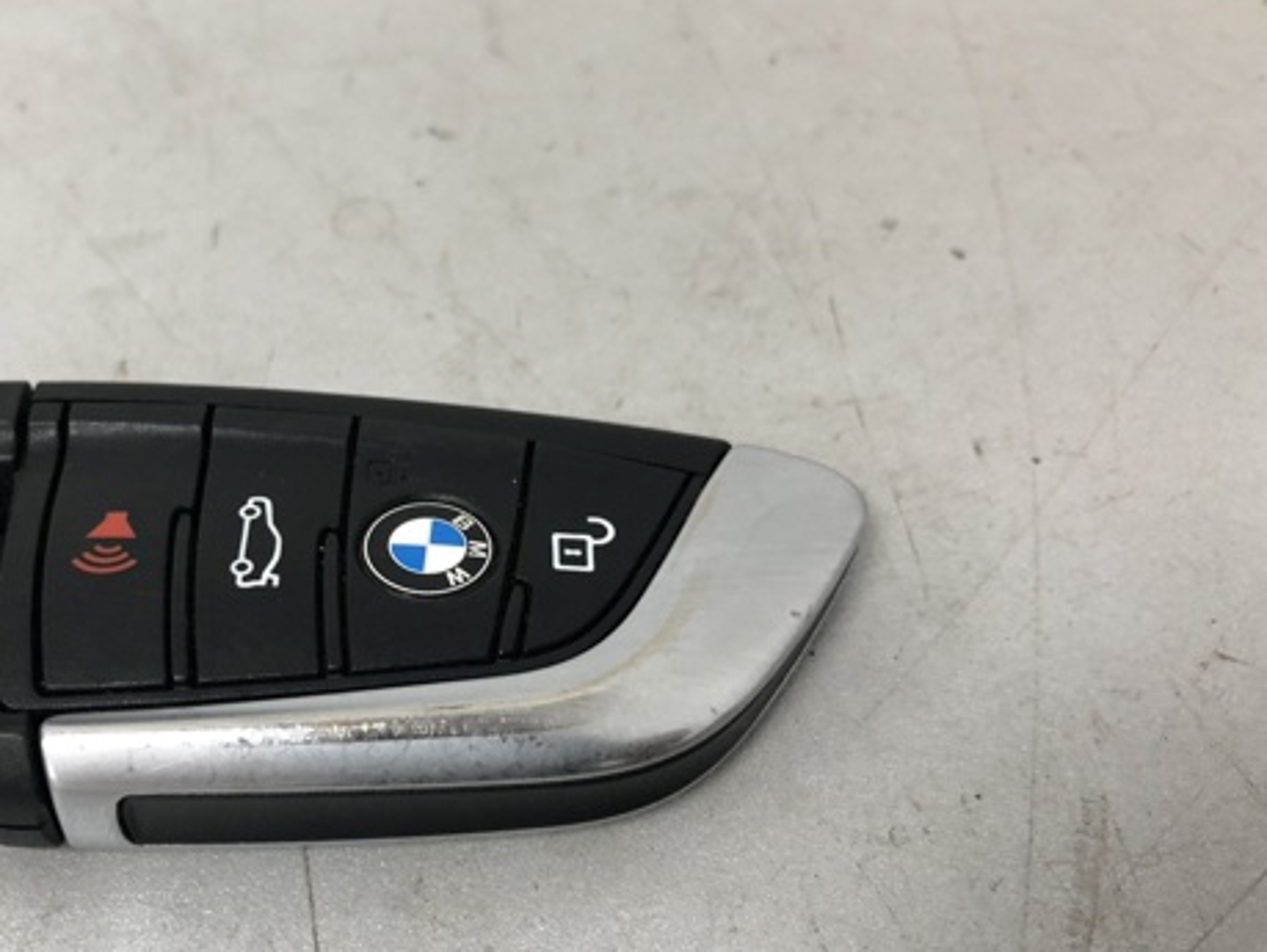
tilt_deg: -50.9
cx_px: 439
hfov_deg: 47.2
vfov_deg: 36.8
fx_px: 1429
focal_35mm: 39
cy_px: 560
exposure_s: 1/25
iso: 40
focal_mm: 4
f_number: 1.8
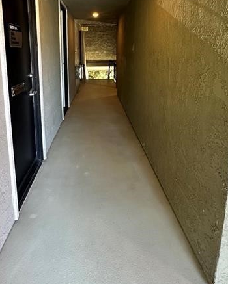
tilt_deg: -9.8
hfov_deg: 58.5
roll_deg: -0.3
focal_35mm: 24
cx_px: 96
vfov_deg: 67.4
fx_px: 202
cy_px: 84
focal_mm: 2.22
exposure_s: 1/60
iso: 400
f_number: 2.2
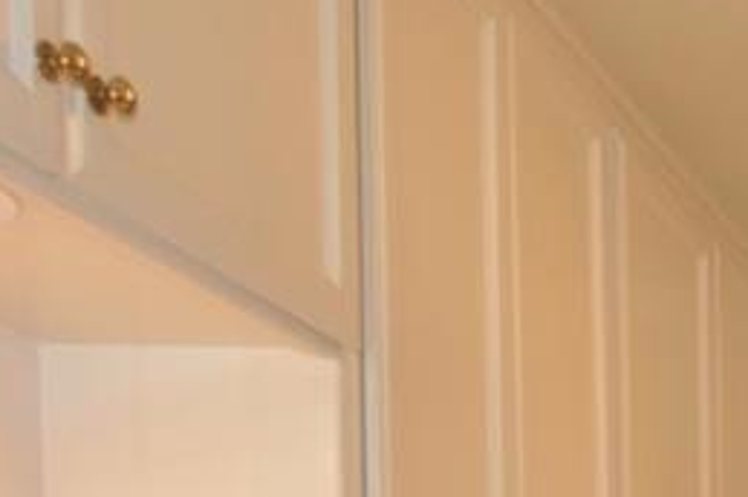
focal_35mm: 87
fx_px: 1805
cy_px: 969
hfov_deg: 18.2
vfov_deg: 13.6
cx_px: 1372
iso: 250
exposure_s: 1/60
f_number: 4
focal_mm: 10
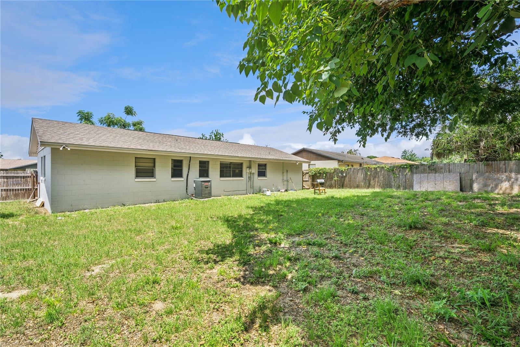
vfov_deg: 73.8
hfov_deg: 96.7
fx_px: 231
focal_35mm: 16
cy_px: 174
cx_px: 260
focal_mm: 16
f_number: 16
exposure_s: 1/40
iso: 80
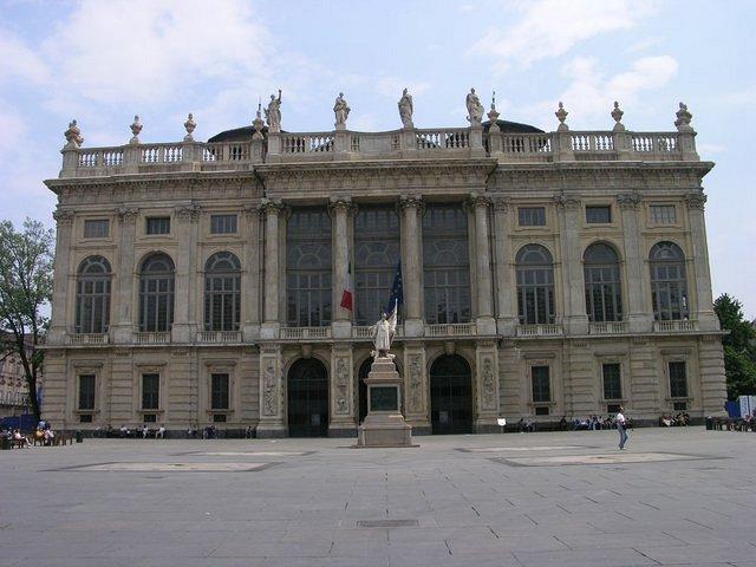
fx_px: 764
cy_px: 284
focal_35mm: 35
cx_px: 378
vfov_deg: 40.7
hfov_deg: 52.6
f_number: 6.3
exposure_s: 1/257
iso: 50
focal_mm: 8.9
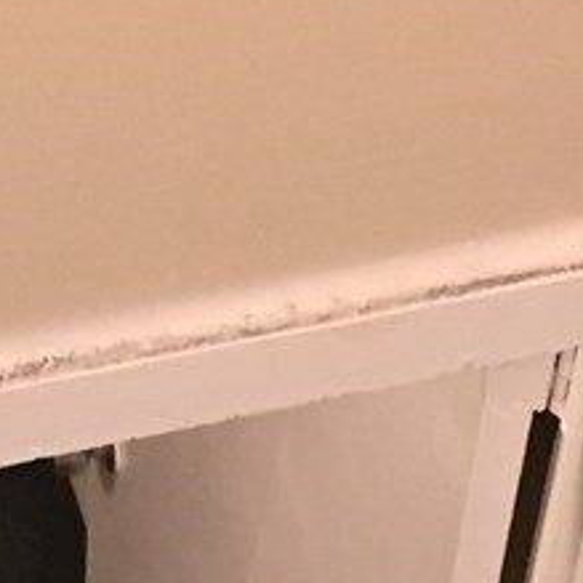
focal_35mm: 180
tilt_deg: -57.3
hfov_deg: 9.7
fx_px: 3430
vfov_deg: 9.4
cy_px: 905
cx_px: 330
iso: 250
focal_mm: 4.15
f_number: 2.2
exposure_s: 1/17
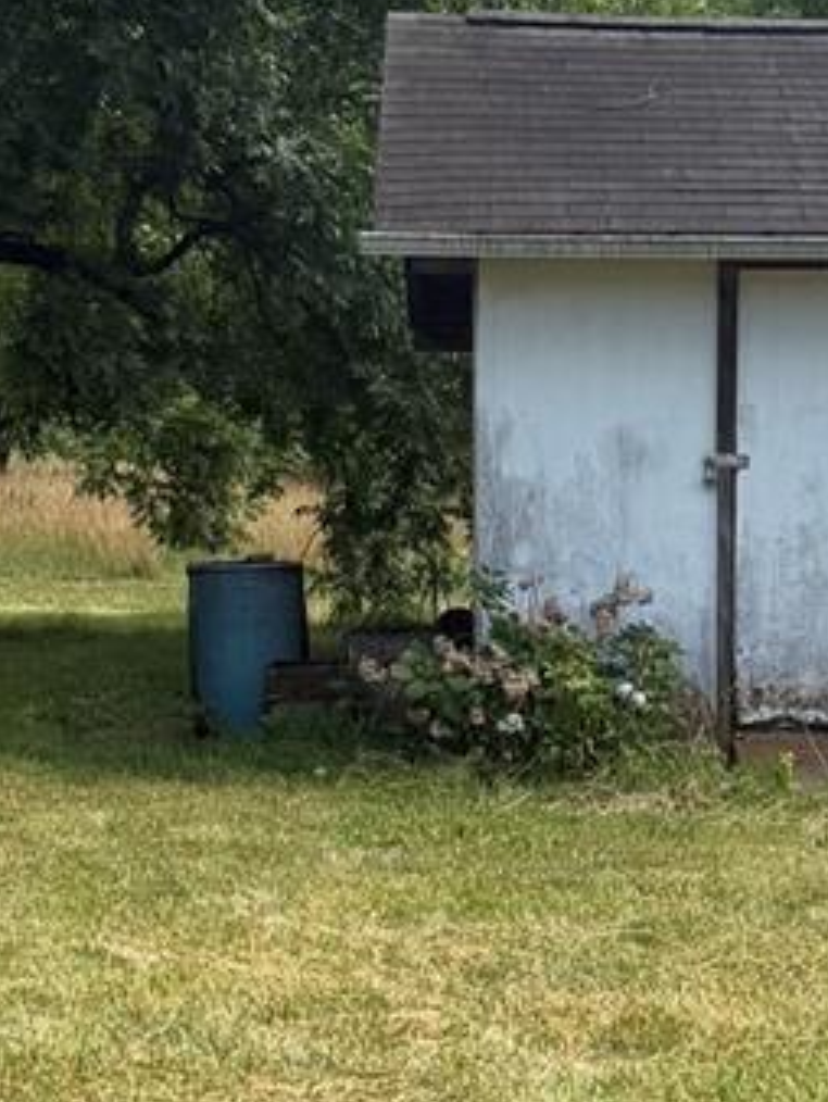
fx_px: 3472
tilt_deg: -9.0
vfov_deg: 17.9
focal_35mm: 109
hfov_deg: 13.5
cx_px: 649
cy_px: 848
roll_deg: +0.0
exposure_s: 1/2611
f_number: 1.78
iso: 100
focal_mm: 6.76
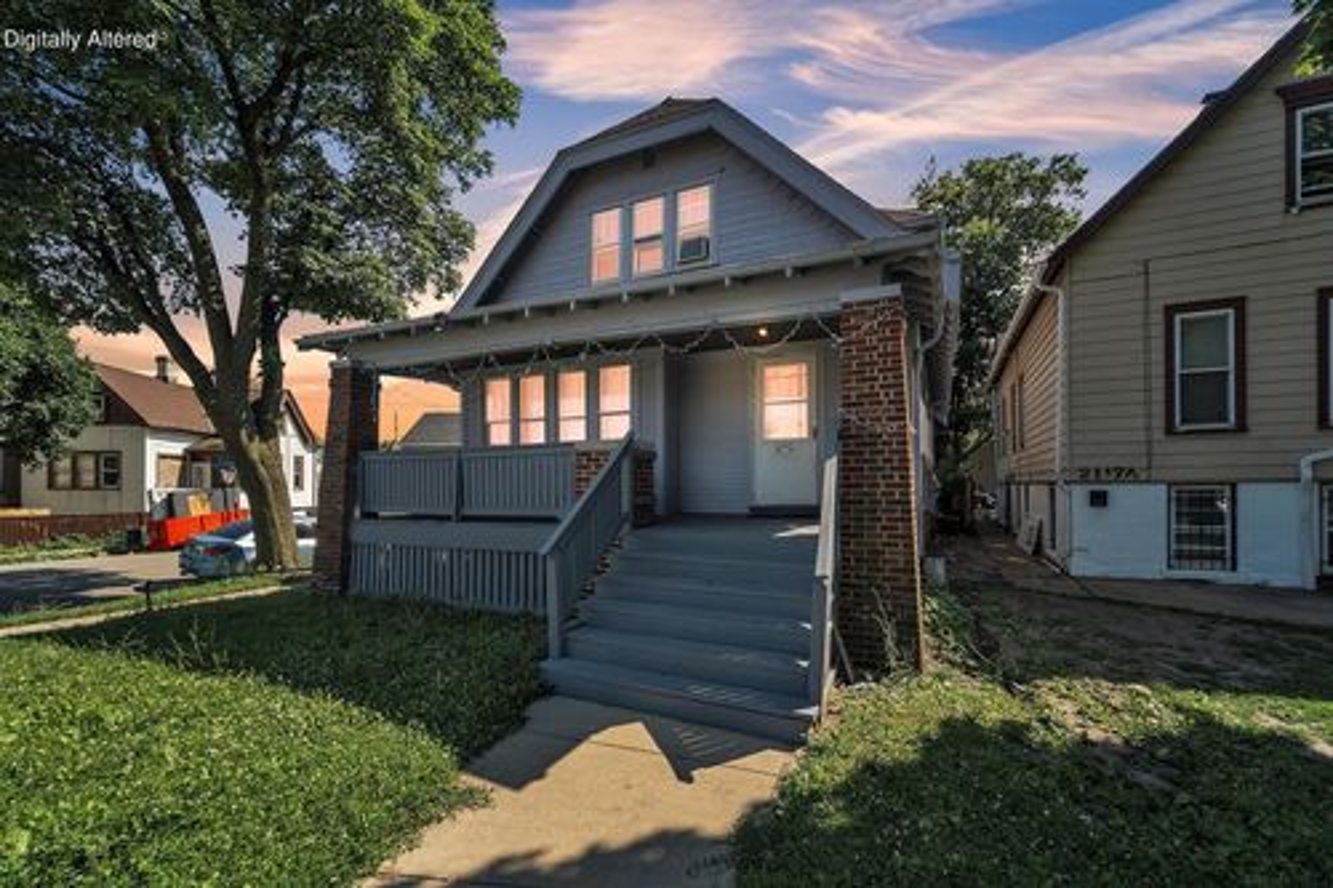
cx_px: 666
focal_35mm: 14
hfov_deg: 104.3
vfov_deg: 81.2
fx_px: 518
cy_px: 444
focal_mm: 14
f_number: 9
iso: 400
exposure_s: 1/400
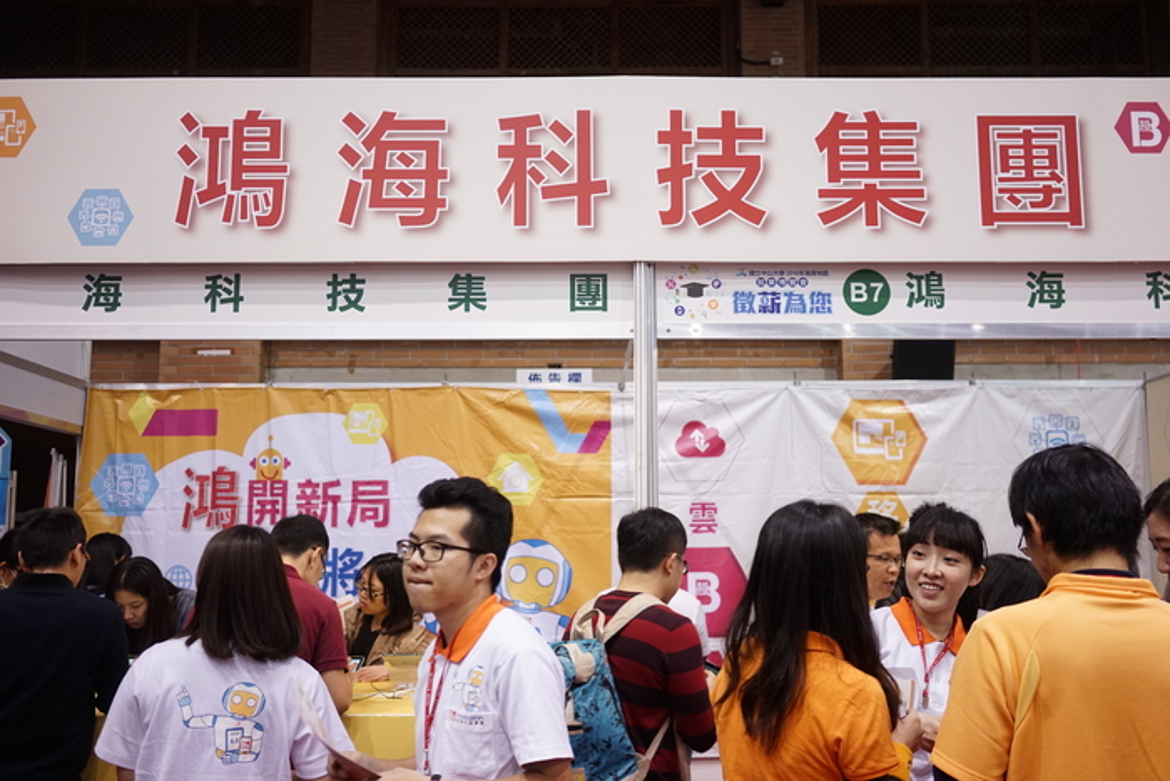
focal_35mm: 35
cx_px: 585
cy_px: 390
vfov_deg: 37.9
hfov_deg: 54.4
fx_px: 1138
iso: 1000
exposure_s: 1/160
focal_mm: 35
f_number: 2.8
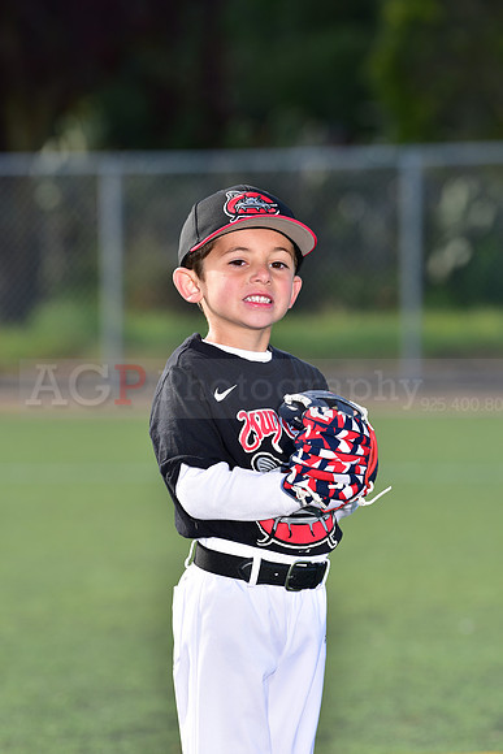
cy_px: 377
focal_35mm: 200
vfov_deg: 10.3
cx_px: 252
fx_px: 4189
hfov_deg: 6.9
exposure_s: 1/200
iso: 80
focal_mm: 200
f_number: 5
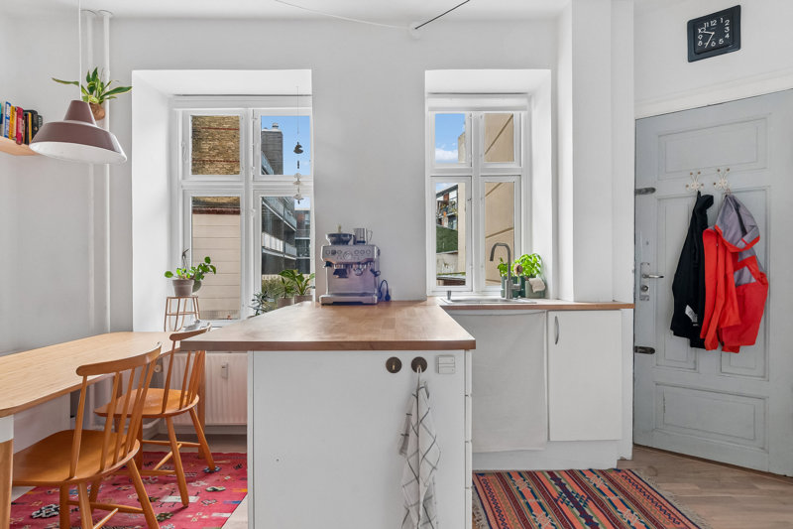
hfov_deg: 90.0
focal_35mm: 18
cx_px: 396
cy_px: 264
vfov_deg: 67.4
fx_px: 396
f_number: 10
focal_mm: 12
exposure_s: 1.6
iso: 400
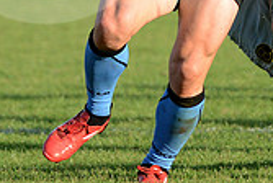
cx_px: 325
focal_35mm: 936
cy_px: -92
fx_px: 7111
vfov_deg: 1.5
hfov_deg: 2.2
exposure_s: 1/1250
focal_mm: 270
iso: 640
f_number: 4
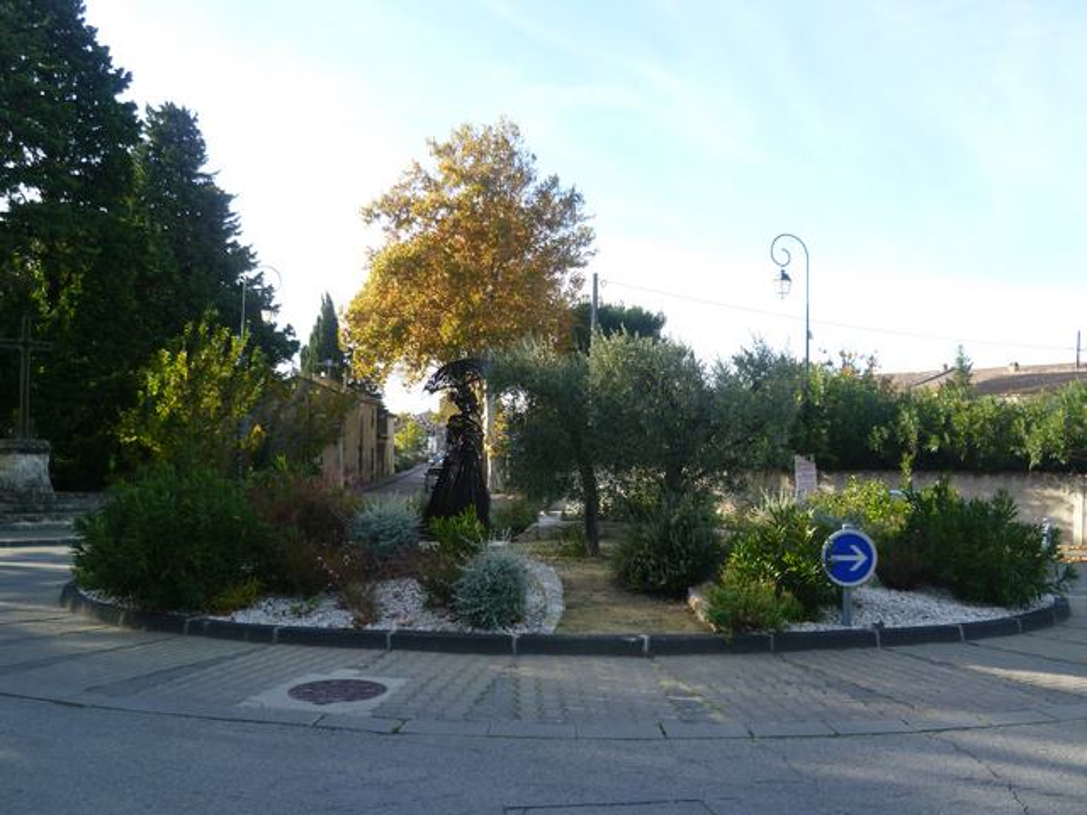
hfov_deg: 50.1
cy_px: 408
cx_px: 544
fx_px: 1162
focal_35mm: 37
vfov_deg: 38.7
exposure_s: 1/250
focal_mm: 6.6
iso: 80
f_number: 3.1
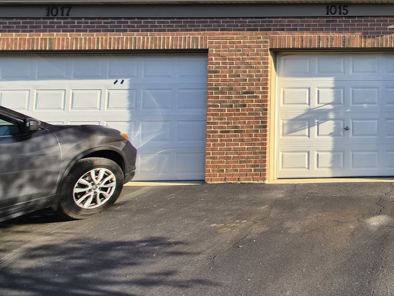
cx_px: 441
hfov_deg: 44.4
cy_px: 71
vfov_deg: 45.1
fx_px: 341
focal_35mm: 30
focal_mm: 1.7
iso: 25
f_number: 2.2
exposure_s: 1/402
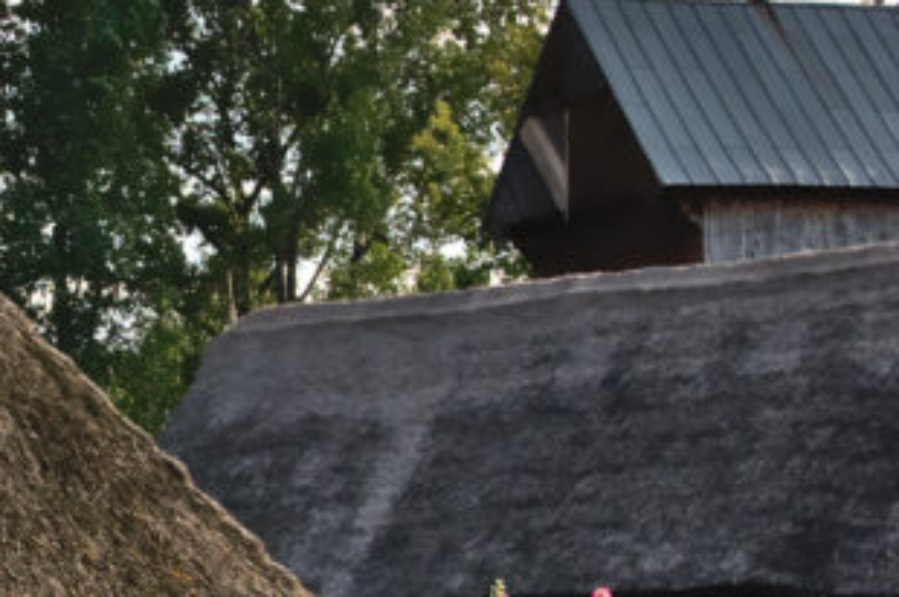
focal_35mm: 129
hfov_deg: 15.7
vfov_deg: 10.6
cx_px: 110
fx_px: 3218
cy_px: 338
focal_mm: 26
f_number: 8
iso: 200
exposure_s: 1/250
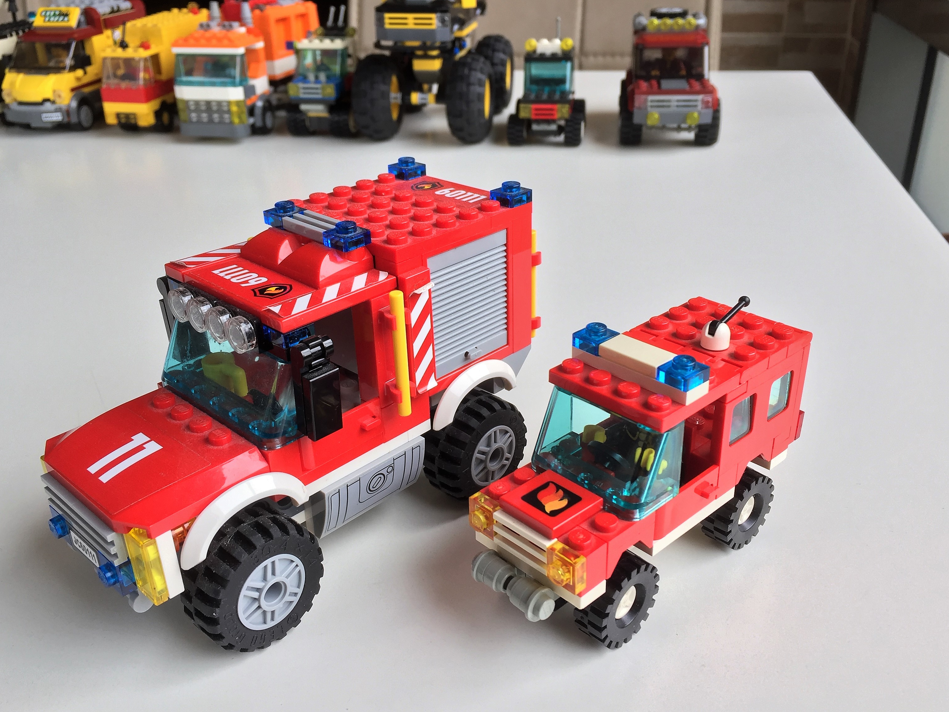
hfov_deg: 58.3
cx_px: 471
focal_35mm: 31
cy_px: 363
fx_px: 850
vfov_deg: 45.4
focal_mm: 4.15
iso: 32
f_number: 2.2
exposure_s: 1/100
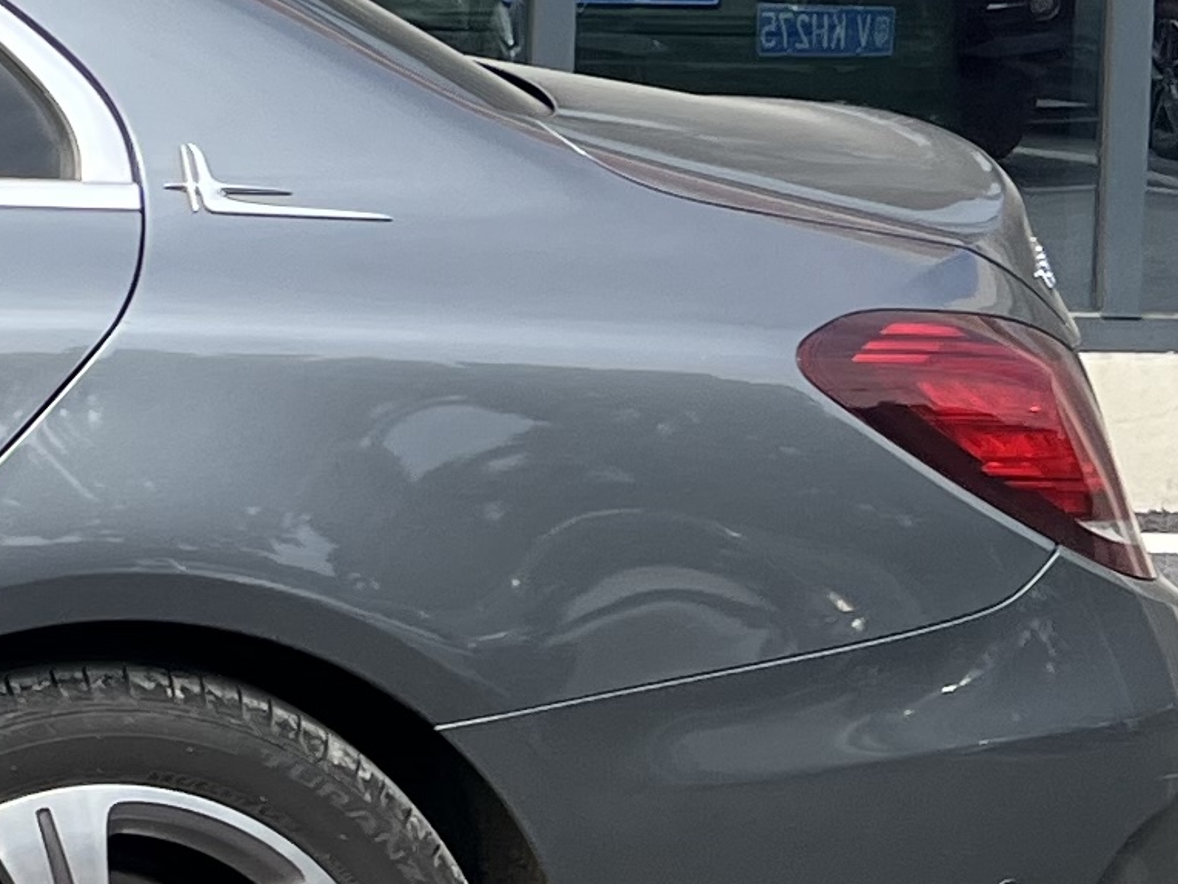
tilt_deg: -1.5
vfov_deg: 10.7
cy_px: -43
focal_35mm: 137
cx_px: -1347
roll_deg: -0.6
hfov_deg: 12.3
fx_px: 4663
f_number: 1.5
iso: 50
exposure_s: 1/3571
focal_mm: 5.7
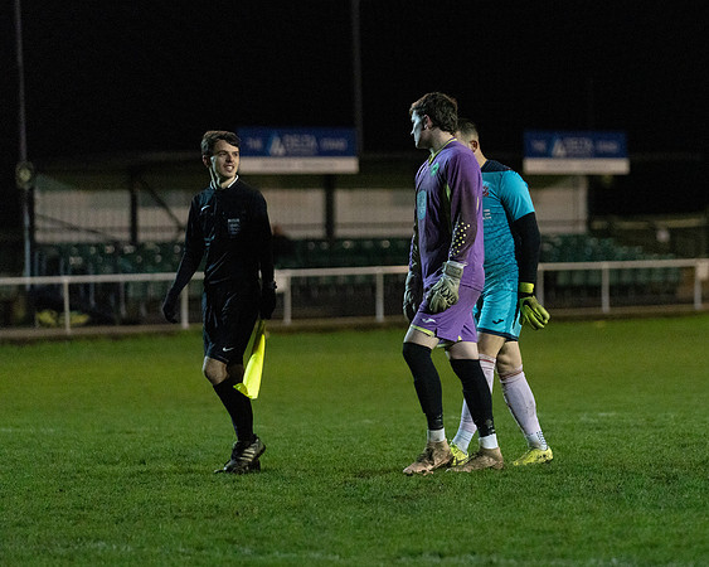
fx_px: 4262
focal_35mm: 203
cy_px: 238
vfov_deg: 7.6
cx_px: 464
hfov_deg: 9.5
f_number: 2.8
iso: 5000
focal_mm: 146
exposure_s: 1/640
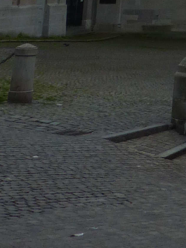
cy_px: -262
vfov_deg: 14.6
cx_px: 393
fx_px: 781
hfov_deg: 11.9
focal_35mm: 109
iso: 80
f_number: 5
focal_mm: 4.1
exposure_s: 1/400
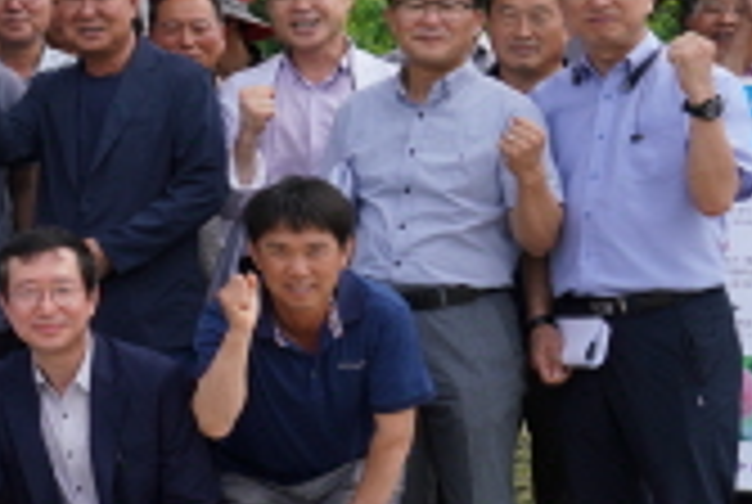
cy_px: 74
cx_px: -689
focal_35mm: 134
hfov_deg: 13.4
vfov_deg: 10.2
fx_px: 2804
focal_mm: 32
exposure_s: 1/500
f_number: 8
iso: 400
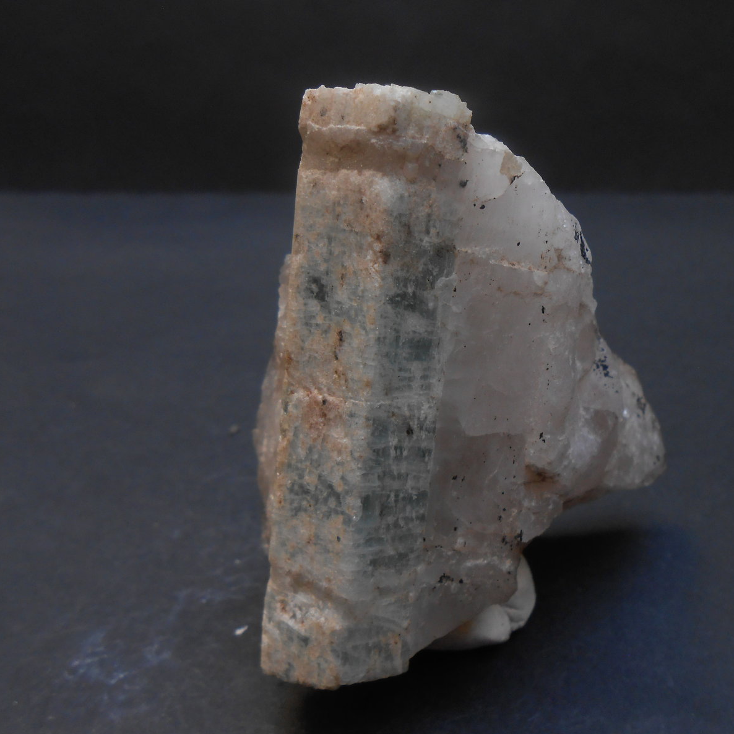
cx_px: 413
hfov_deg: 52.4
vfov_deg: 52.5
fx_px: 744
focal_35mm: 31
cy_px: 366
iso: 125
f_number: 3.5
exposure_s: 1/30
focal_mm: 4.6
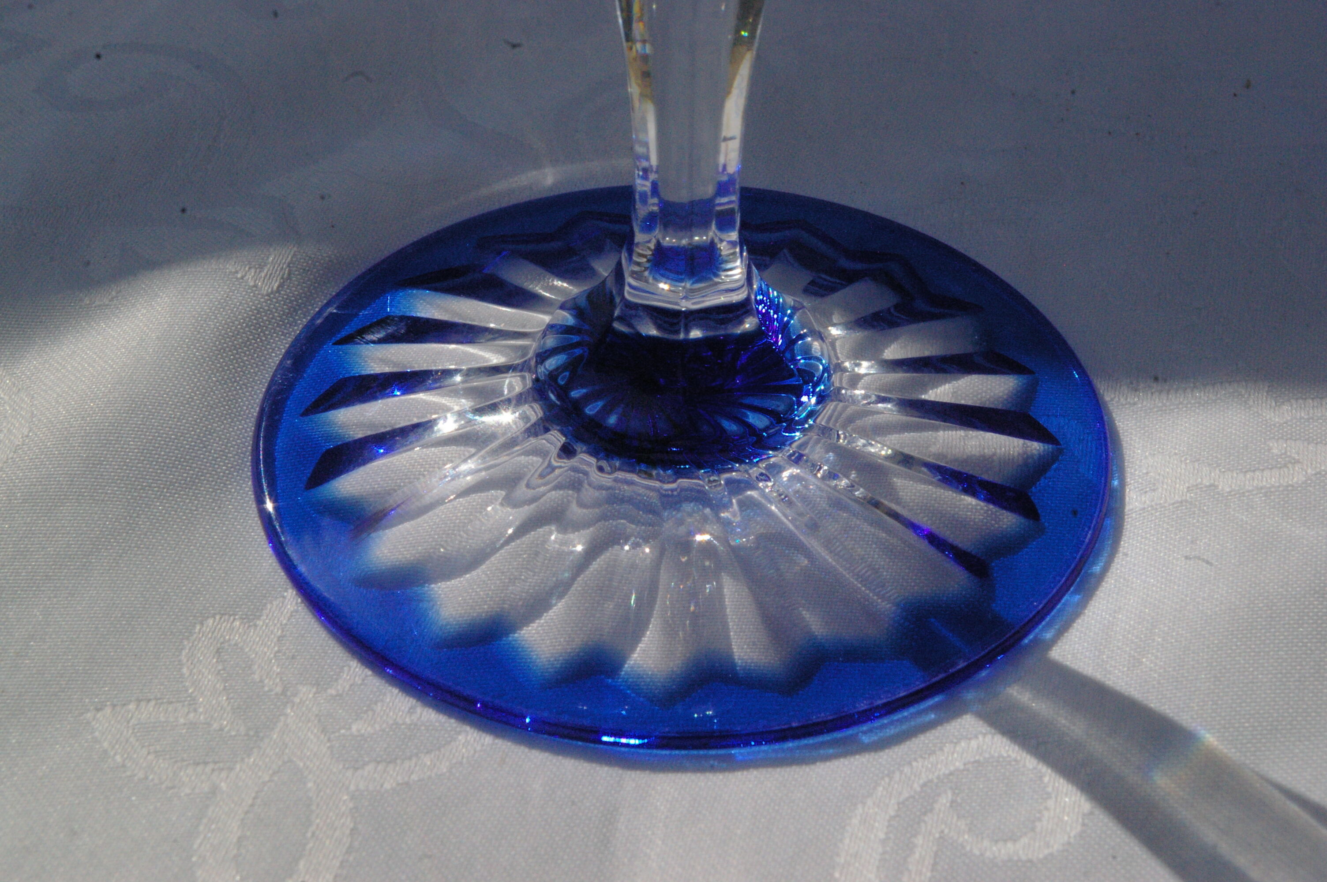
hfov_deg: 49.6
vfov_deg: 34.1
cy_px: 441
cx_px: 664
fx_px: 1436
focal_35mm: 39
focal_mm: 26
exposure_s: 1/1000
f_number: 13
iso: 1600
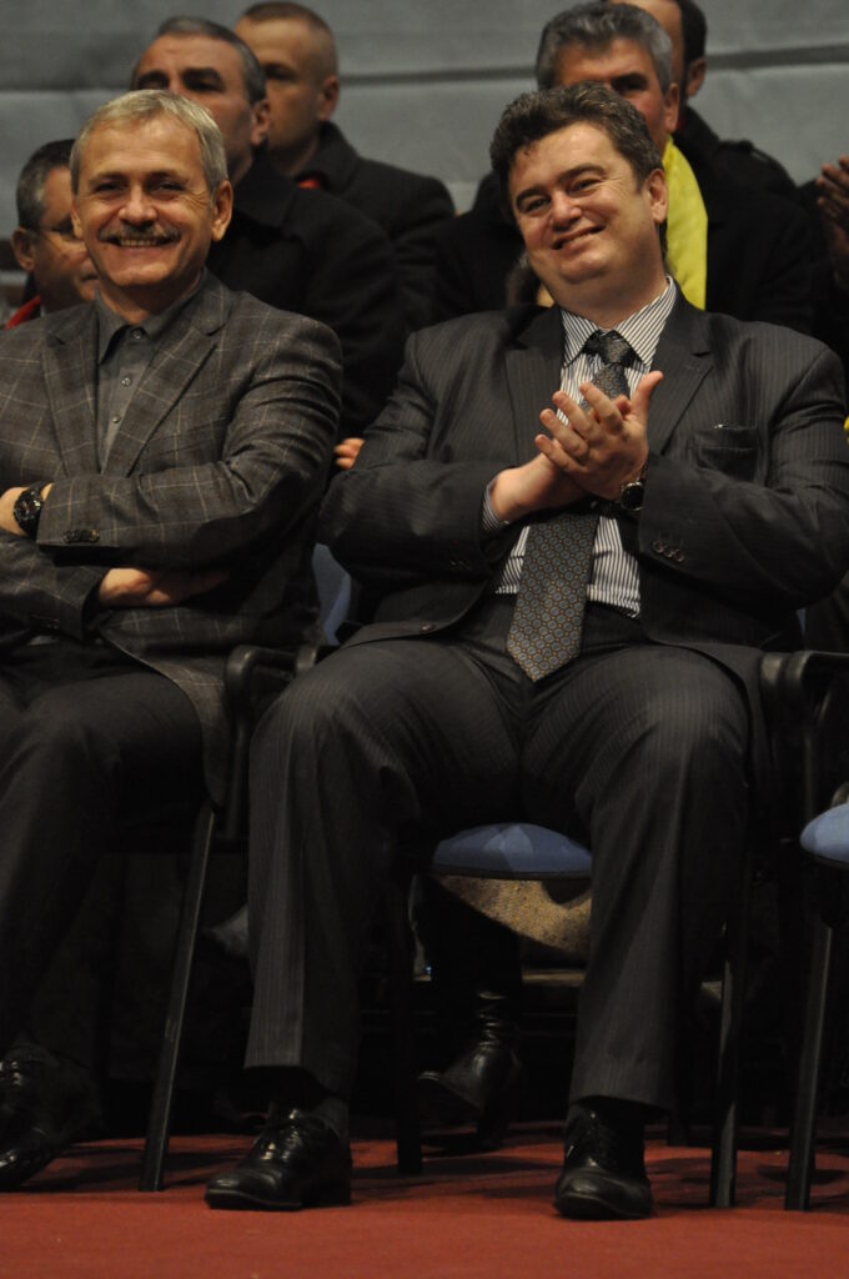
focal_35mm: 278
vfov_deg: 7.4
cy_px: 640
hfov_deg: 4.9
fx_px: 9842
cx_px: 424
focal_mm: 185
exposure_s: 1/60
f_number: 5
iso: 2500
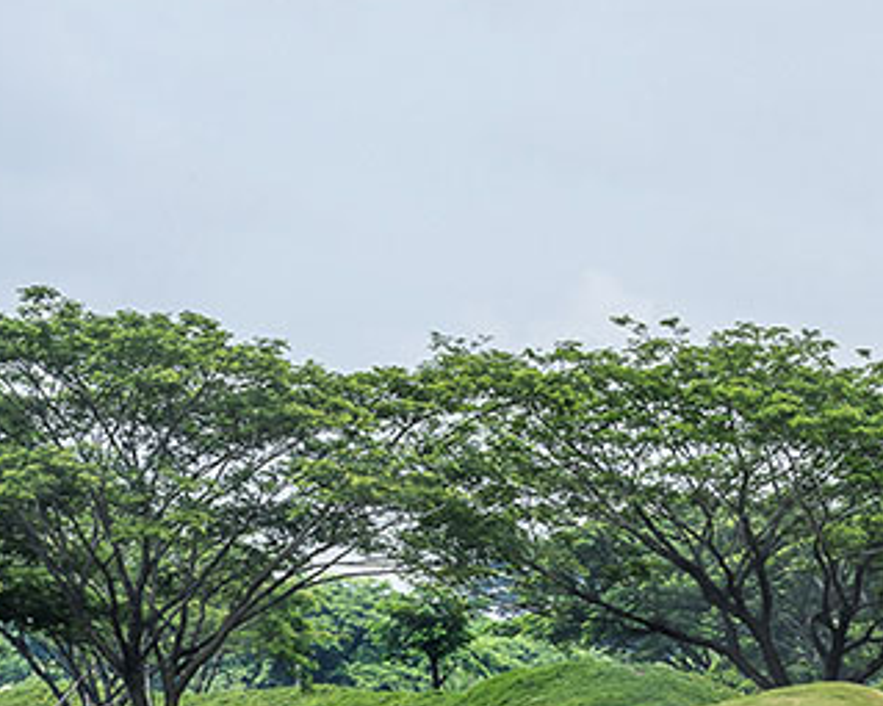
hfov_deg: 3.4
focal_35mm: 565
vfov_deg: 2.7
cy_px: 408
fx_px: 14761
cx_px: 933
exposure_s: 1/125
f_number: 22
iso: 320
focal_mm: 200
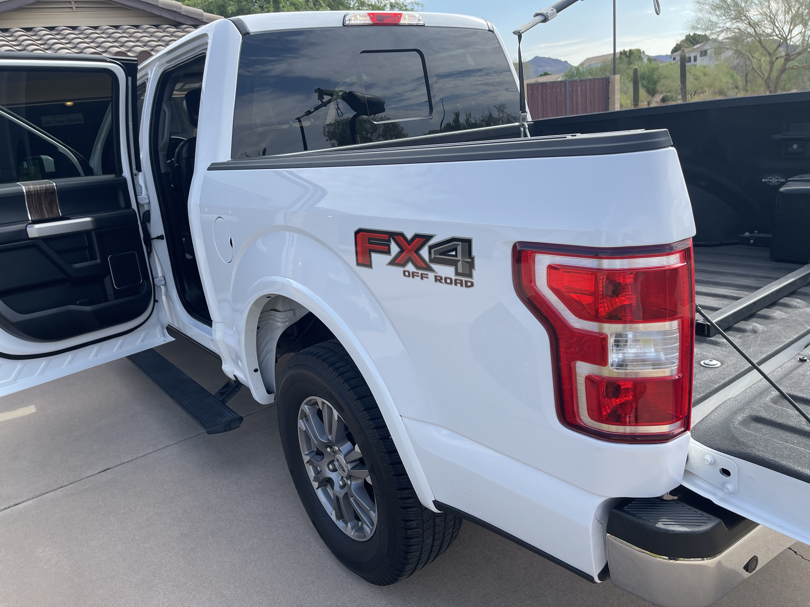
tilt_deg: -17.2
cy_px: 304
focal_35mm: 25
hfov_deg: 69.4
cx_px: 405
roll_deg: +6.5
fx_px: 585
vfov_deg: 54.9
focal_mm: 5.1
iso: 32
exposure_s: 1/1309
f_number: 1.6
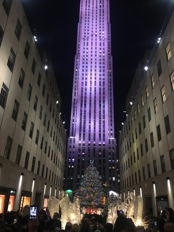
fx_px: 194
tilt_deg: +24.4
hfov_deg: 48.2
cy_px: 116
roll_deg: +0.5
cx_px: 87
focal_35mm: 29
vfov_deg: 61.7
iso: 200
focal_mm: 4.15
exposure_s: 1/30
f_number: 2.2
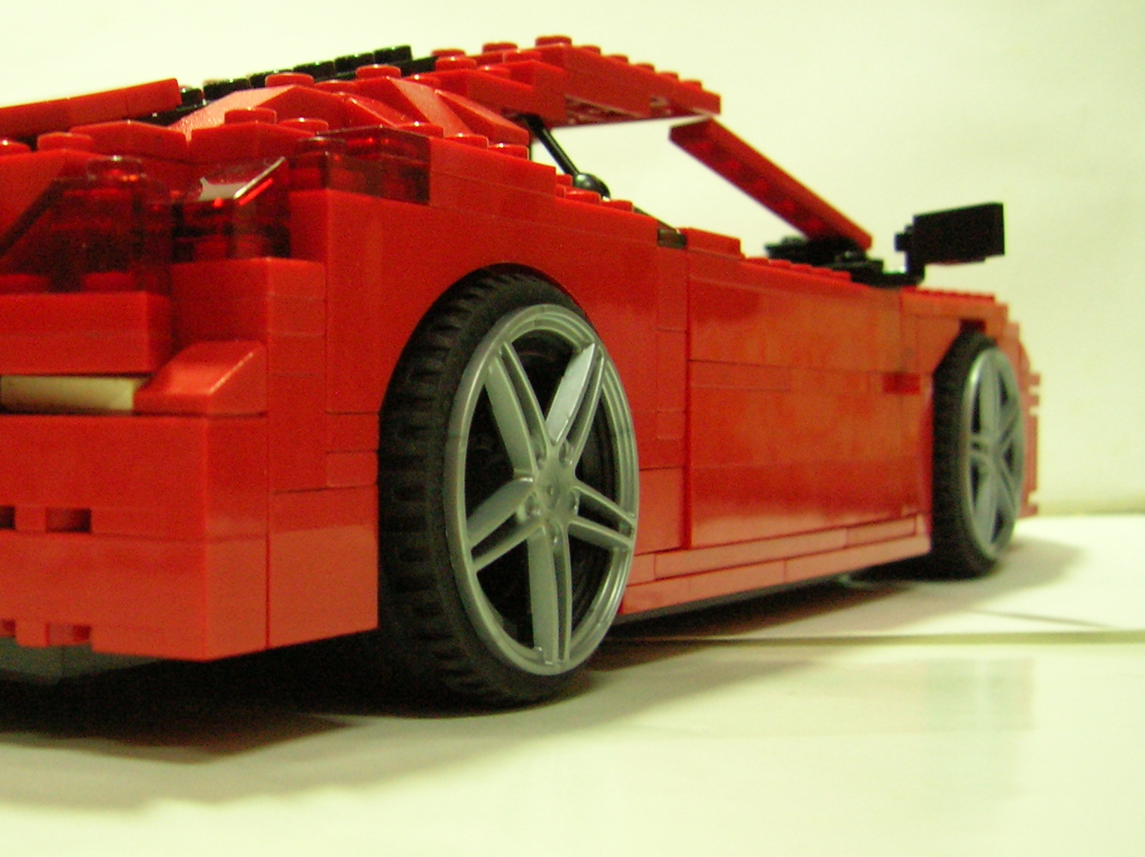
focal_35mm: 51
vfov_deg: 28.5
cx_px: 318
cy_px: 437
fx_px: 1685
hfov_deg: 36.8
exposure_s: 1/4.2
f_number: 2.9
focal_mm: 5.7
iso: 179
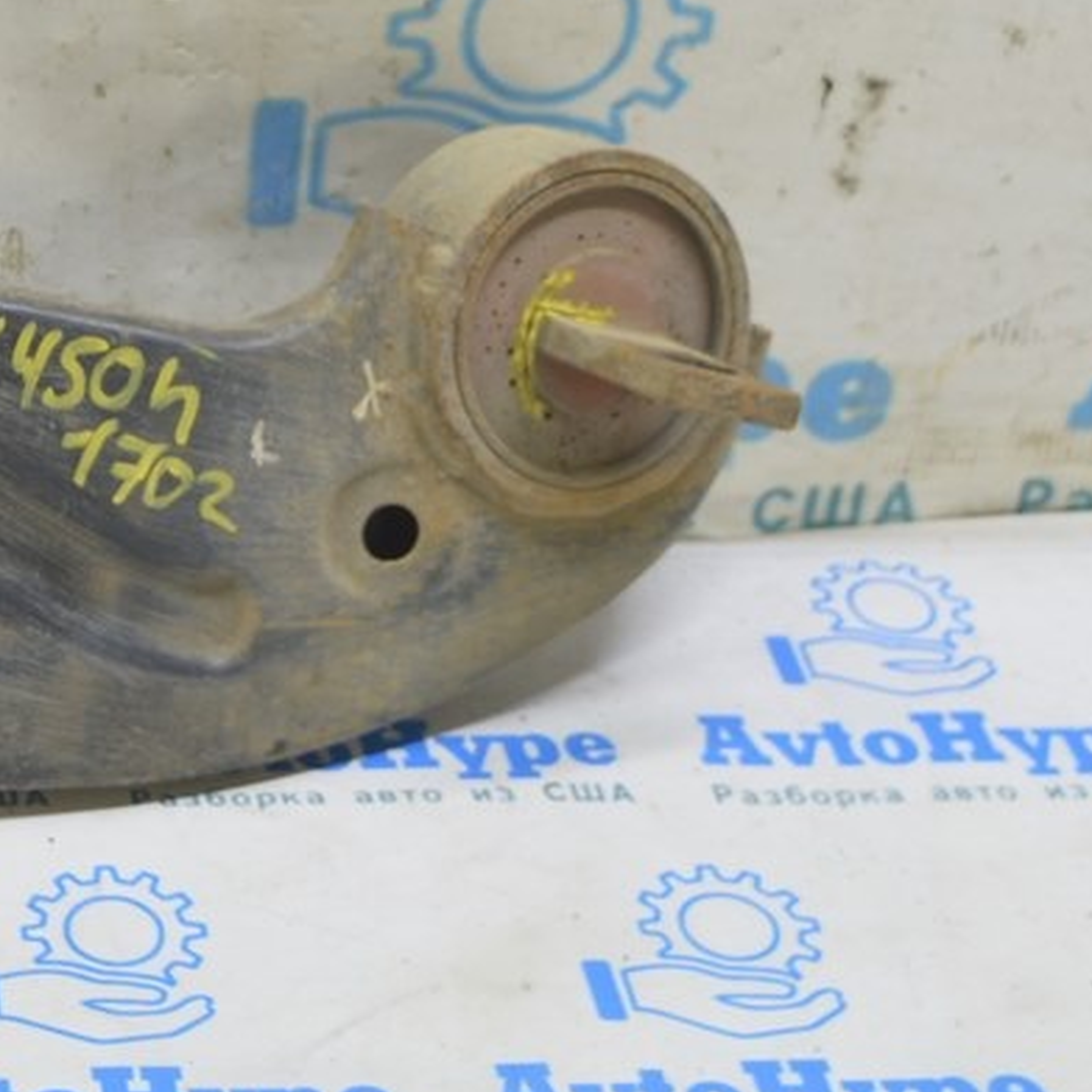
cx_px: -184
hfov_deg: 18.4
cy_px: 158
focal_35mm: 90
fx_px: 3216
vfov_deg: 19.0
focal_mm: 27
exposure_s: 1/20
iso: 400
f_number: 5.6
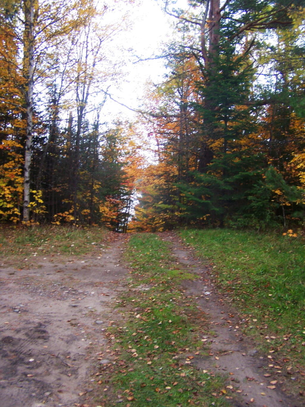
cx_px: 152
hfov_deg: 37.7
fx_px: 446
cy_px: 204
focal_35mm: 38
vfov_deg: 49.0
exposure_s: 1/250
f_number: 2.8
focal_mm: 6.3
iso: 80
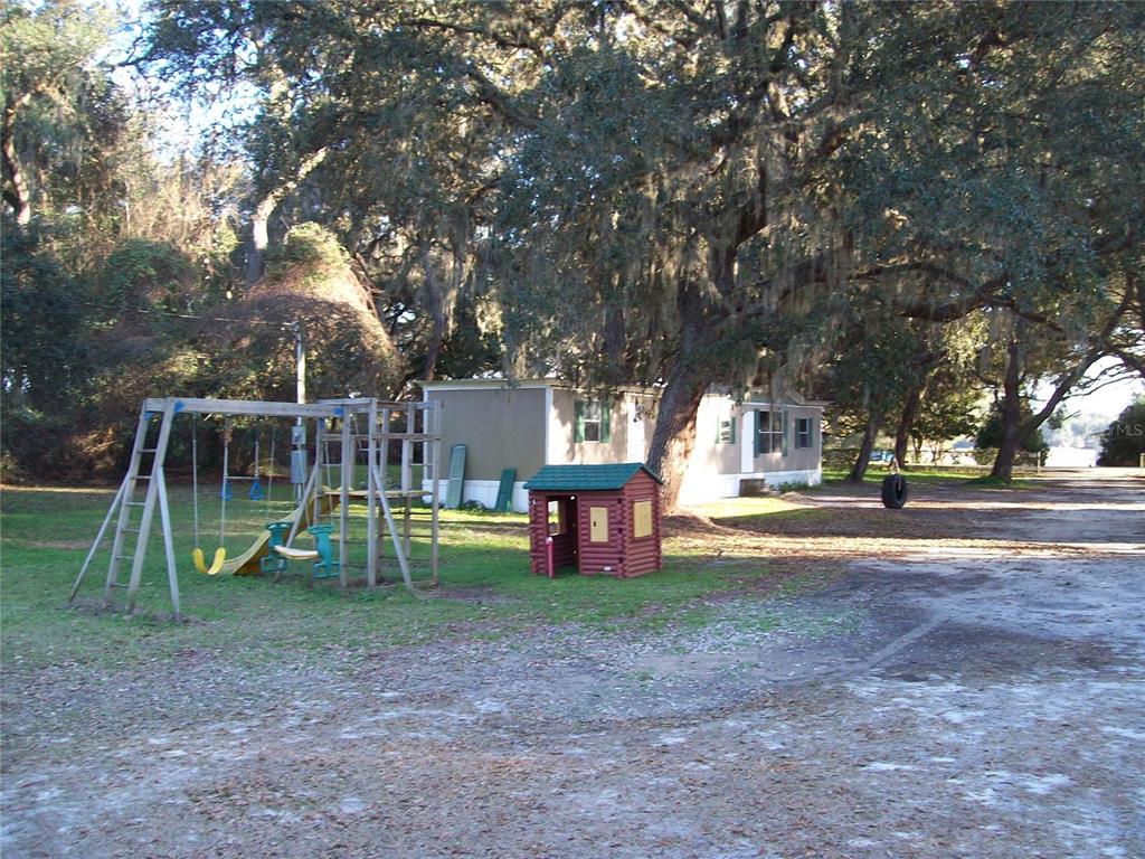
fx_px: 1191
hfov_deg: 51.4
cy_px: 430
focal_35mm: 36
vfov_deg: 39.7
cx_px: 572
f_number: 2.7
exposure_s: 1/71.1
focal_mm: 6
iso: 80
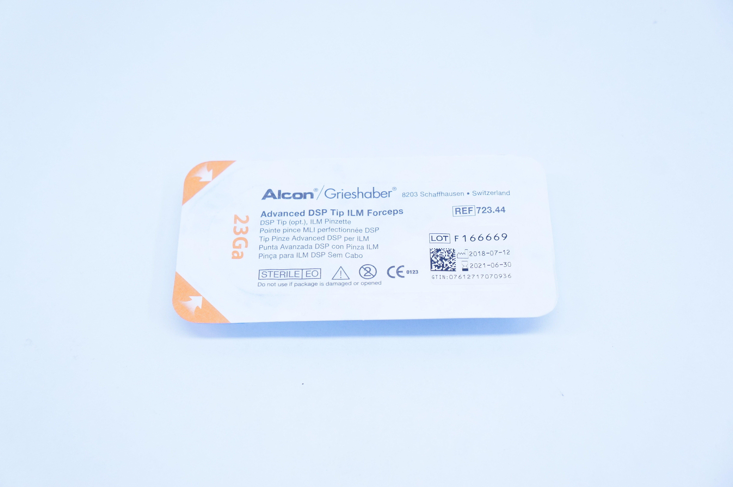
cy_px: 244
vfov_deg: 26.4
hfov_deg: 38.9
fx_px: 1037
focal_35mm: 51
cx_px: 366
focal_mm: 34
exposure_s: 1/160
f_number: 5.6
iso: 800
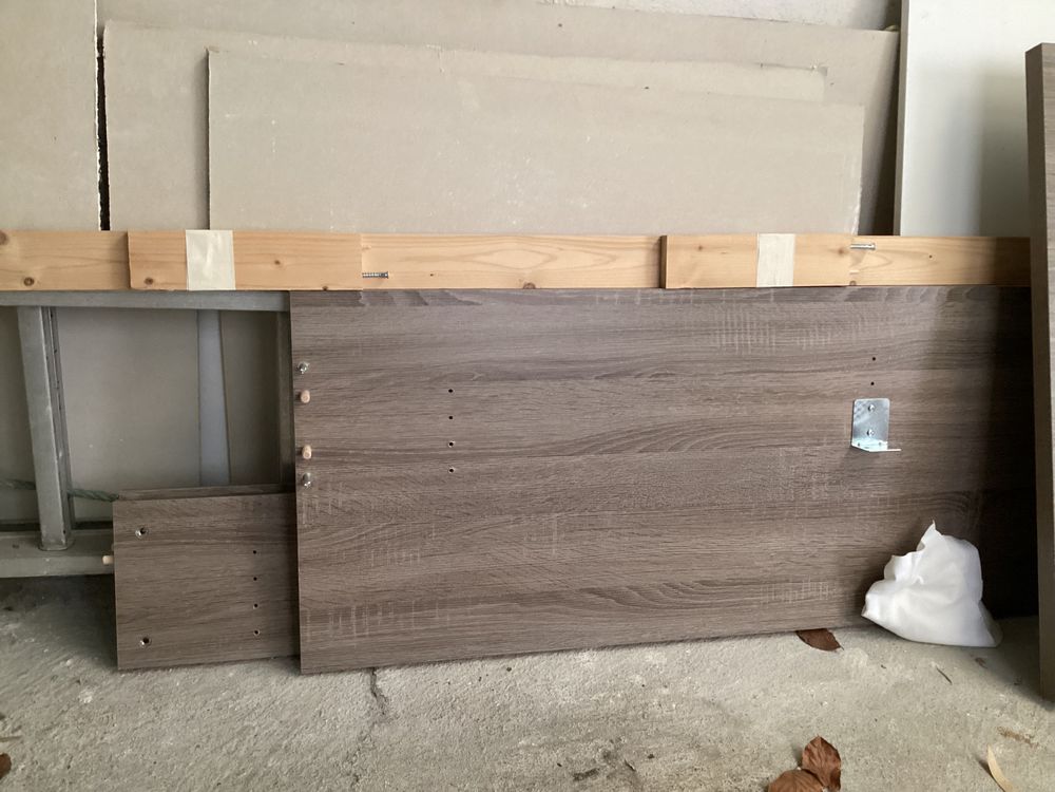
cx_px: 528
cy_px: 396
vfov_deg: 45.4
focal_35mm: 31
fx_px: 945
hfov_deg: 58.4
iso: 320
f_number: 2.4
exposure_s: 1/60
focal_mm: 3.3
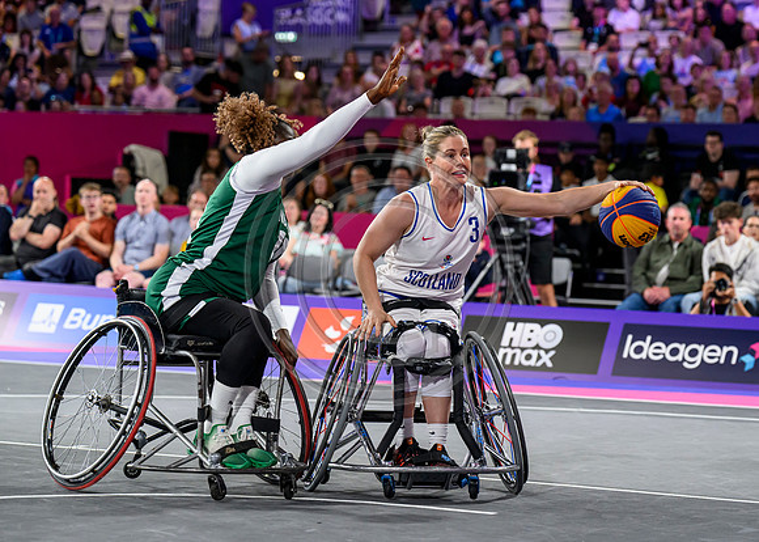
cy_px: 265
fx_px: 2714
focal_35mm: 126
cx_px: 520
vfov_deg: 11.4
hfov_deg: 15.9
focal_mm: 94
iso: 2500
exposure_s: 1/1600
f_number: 3.2
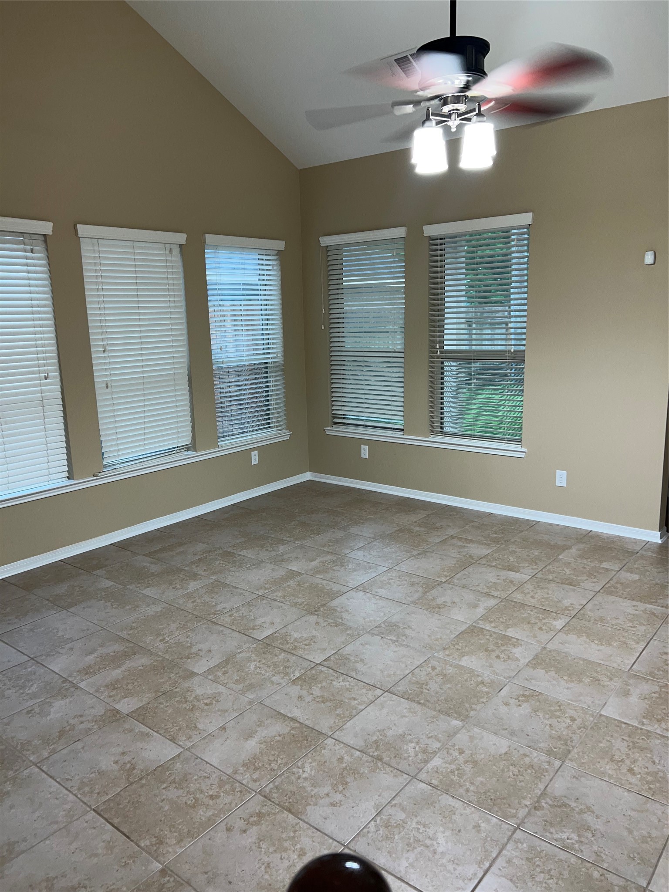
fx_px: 670
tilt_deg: -11.5
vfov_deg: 67.3
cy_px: 446
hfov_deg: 53.1
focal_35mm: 26
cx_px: 334
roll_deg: +1.4
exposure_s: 1/24
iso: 32
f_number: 1.5
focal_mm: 5.7
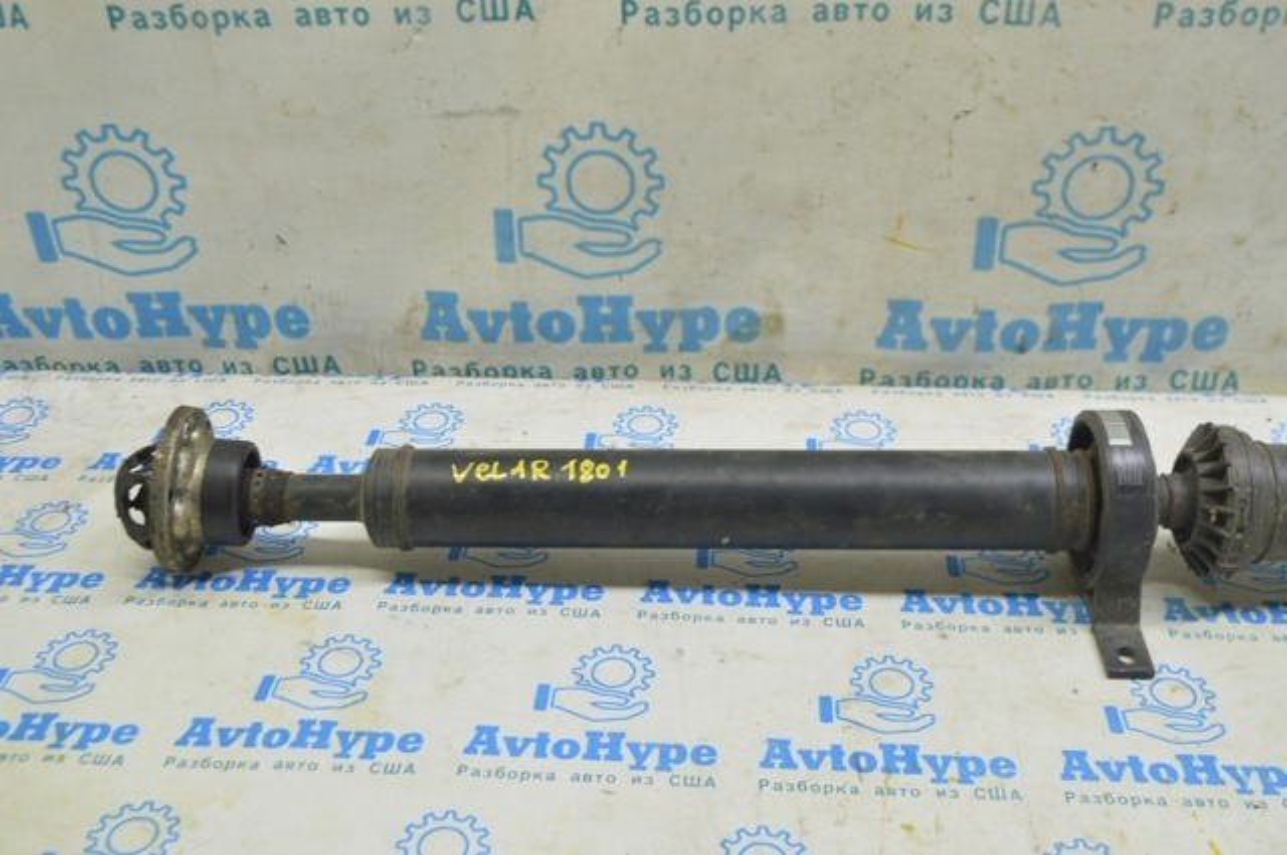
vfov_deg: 34.1
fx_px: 1392
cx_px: 644
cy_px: 428
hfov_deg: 49.6
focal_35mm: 39
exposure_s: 1/20
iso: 400
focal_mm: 26
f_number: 5.6
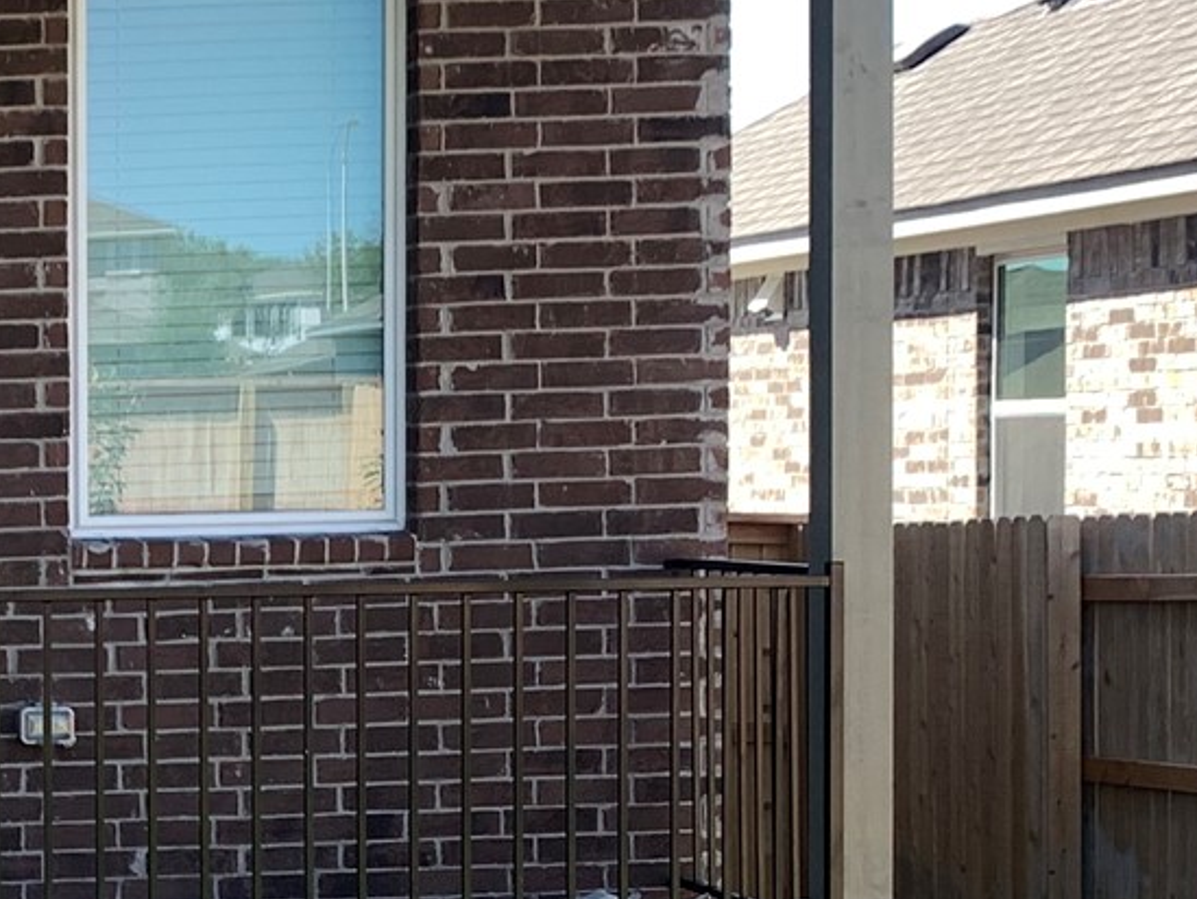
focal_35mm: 97
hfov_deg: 18.5
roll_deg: +0.7
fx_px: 3355
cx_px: -445
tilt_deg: -3.2
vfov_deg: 15.2
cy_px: 724
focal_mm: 4.25
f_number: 1.8
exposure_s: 1/549
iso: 25
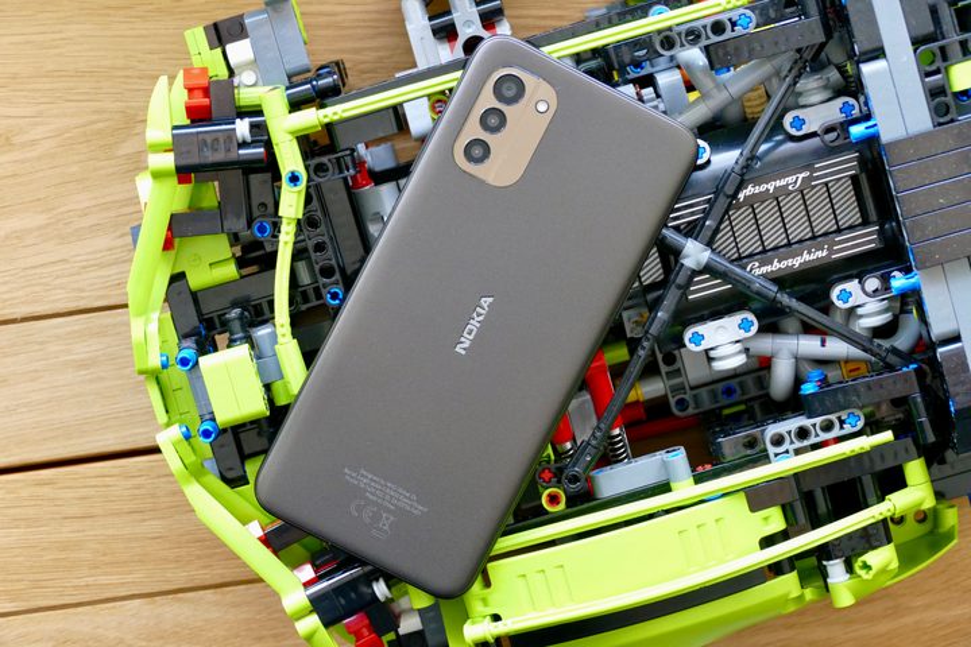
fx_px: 2886
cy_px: 324
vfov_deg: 12.8
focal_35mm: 107
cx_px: 486
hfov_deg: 19.1
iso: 1600
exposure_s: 1/60
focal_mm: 39.2
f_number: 4.5
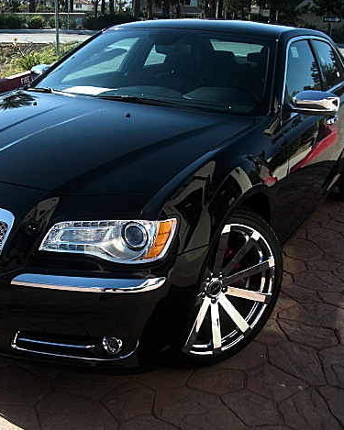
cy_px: 218
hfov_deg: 31.2
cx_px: 114
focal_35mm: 48
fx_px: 611
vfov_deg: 38.8
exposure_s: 1/320
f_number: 2.8
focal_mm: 6.3
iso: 50
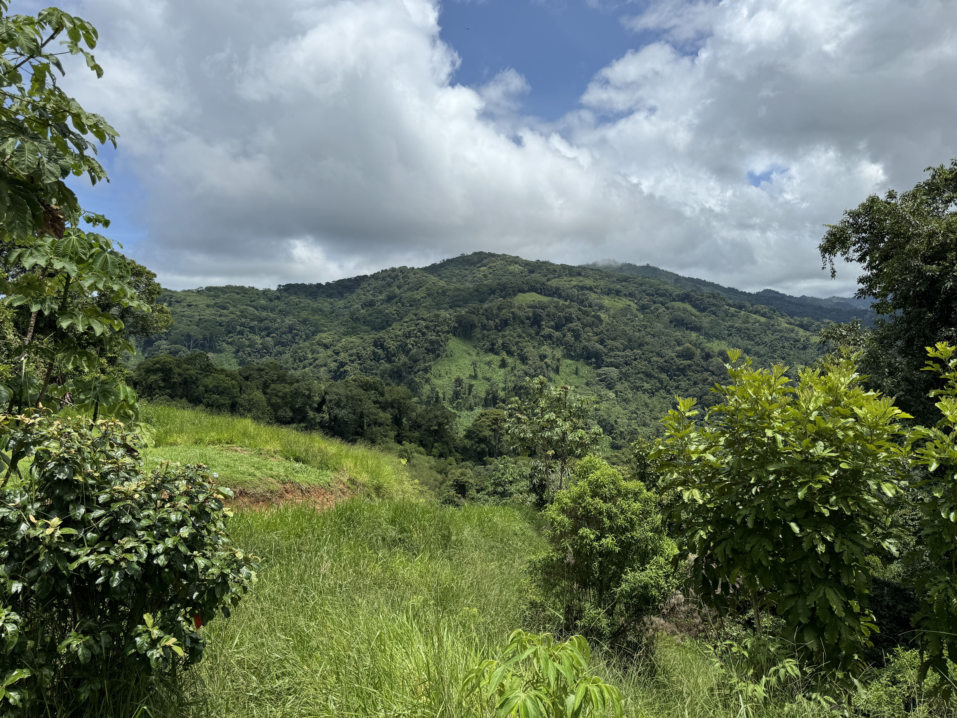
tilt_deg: -2.6
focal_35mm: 24
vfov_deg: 56.8
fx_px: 664
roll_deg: +0.4
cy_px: 359
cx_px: 478
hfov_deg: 71.6
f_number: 1.78
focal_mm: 6.76
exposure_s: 1/7092
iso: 80
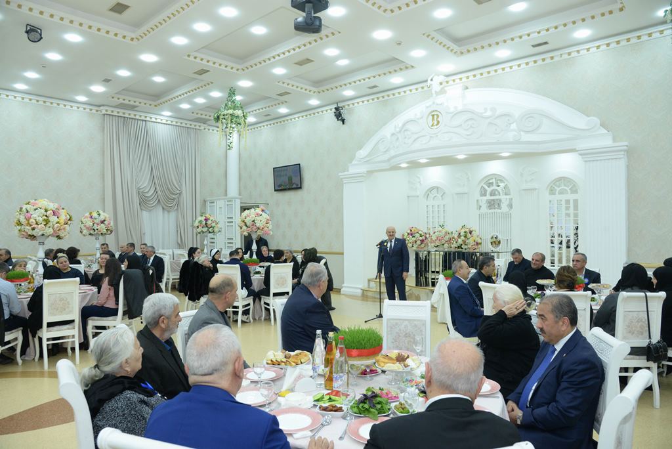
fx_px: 448
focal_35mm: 24
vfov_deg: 53.2
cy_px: 224
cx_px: 336
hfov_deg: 73.7
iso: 1600
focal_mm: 24
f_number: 6.3
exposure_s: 1/160
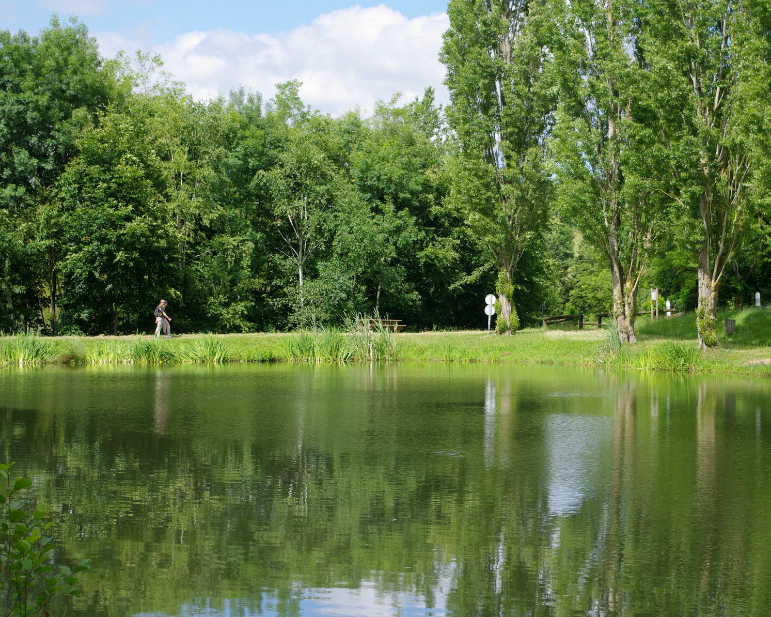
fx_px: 2135
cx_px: 439
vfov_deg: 16.4
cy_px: 308
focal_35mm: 94
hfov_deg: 20.5
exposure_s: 1/160
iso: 100
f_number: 8
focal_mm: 55
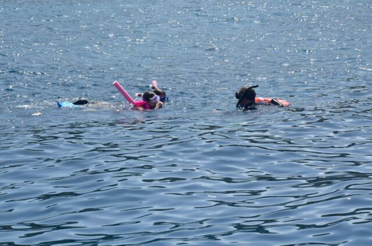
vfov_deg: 8.7
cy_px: 123
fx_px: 1623
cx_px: 186
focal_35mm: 158
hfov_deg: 13.1
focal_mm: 105
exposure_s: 1/200
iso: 200
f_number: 16
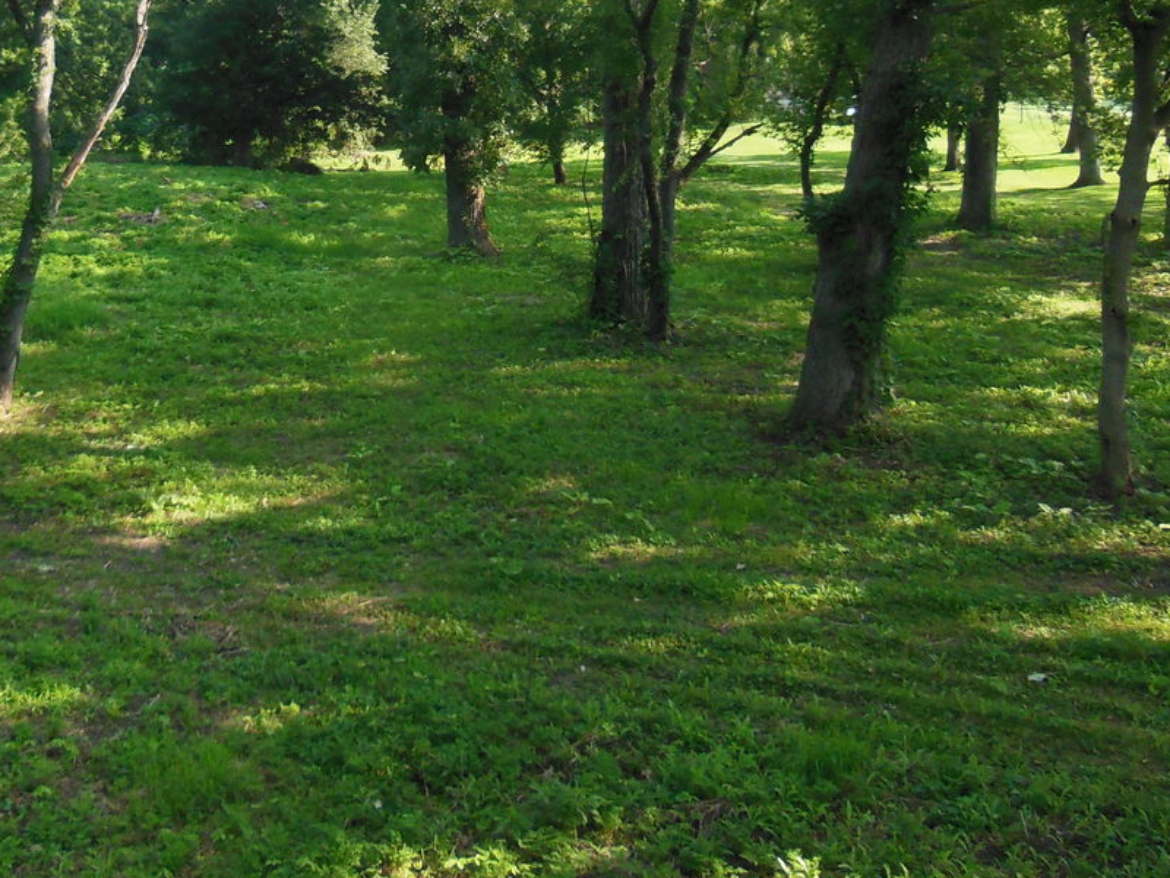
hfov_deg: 41.0
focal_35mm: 45
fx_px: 1521
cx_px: 312
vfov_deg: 31.4
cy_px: 180
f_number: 3.5
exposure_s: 1/640
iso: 400
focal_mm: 4.5
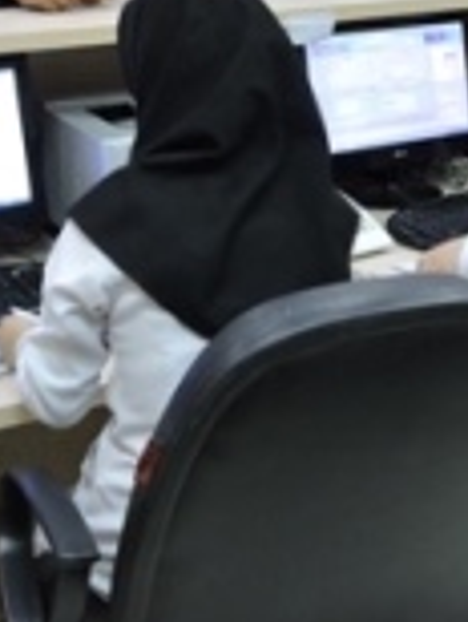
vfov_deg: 23.5
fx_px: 1438
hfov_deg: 18.5
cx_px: 262
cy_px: 24
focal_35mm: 80
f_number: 3.5
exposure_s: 1/15
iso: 400
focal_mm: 5
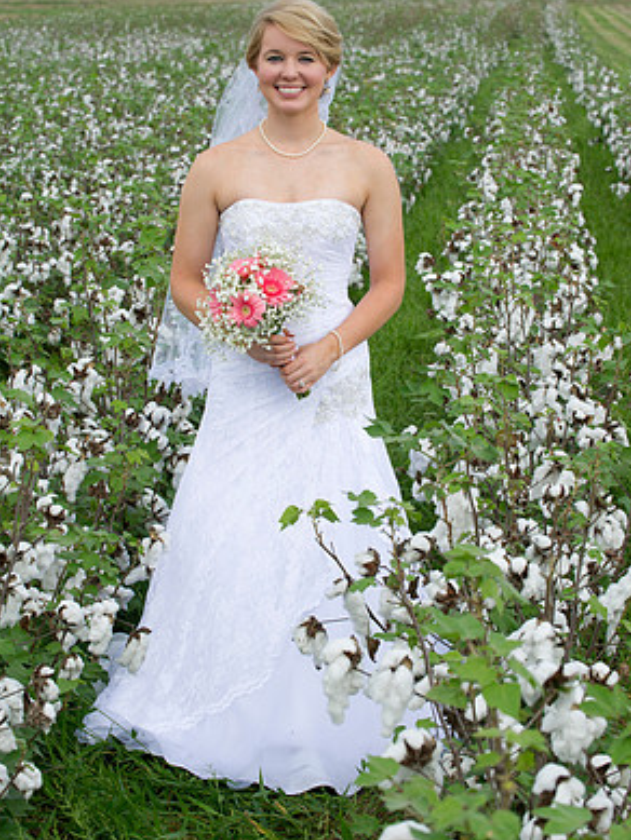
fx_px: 2429
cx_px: 314
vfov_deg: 19.6
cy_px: 415
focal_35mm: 100
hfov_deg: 14.8
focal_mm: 90
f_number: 8
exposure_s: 1/250
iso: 160
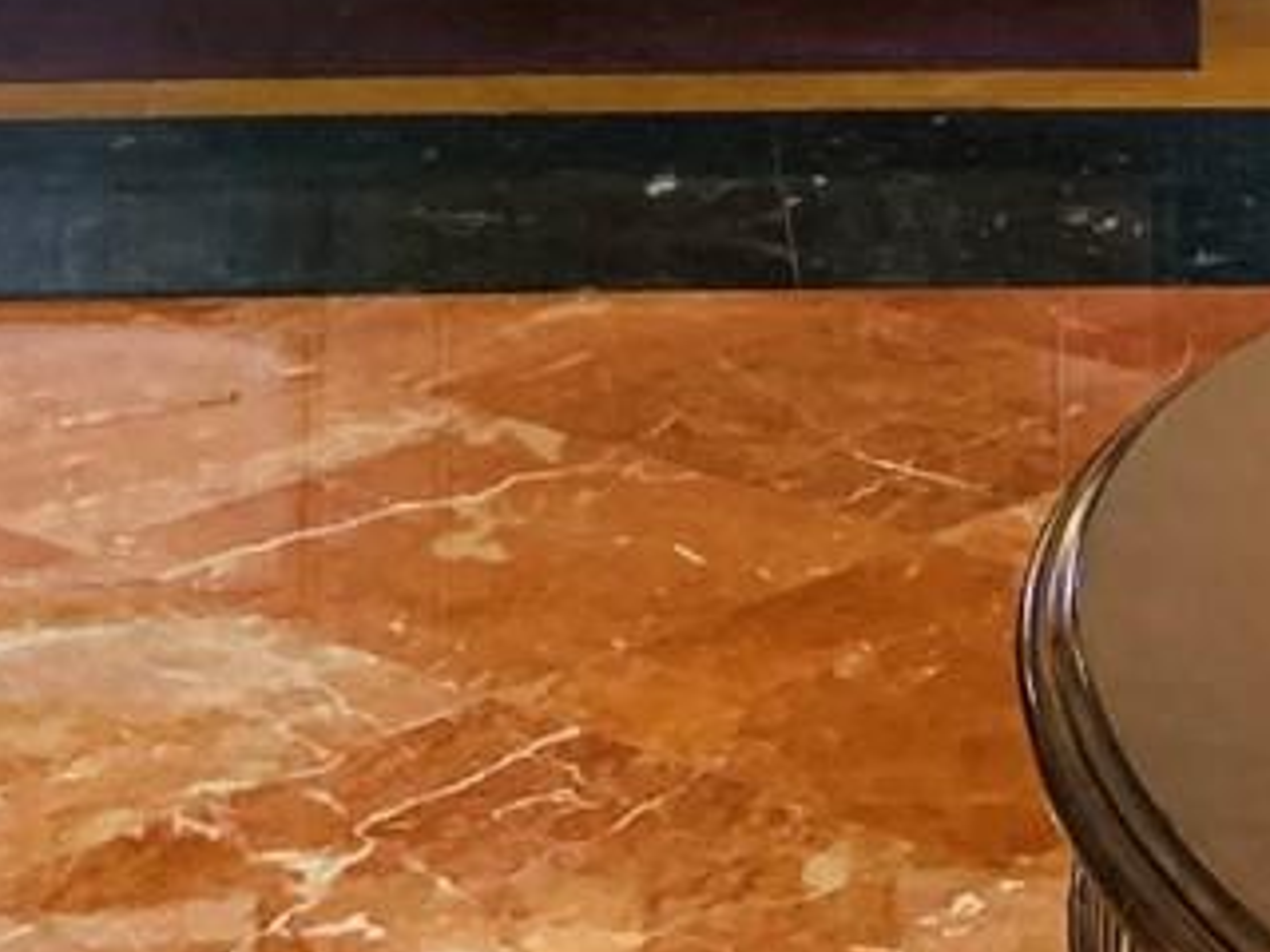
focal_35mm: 130
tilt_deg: +4.1
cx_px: 802
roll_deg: +0.0
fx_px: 4769
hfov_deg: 15.1
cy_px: -1349
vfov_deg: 10.0
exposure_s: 1/40
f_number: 1.8
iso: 250
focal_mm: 4.25
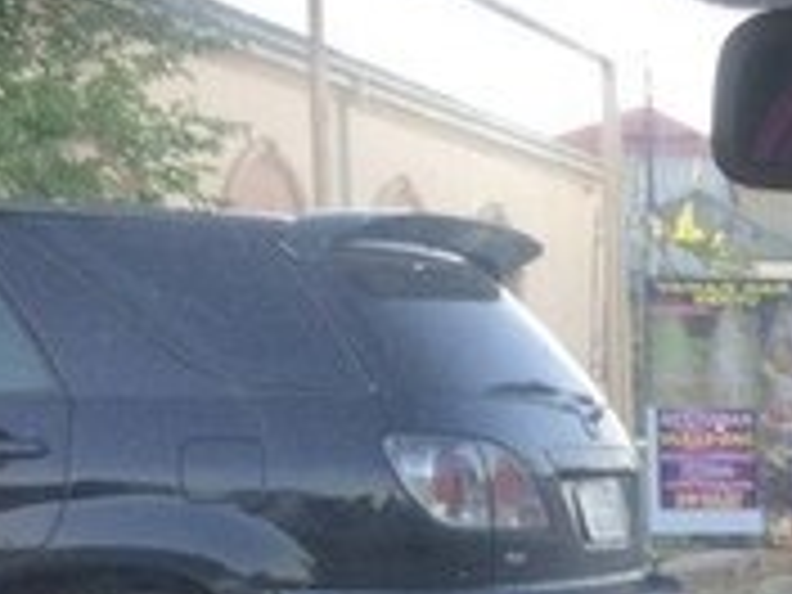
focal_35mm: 109
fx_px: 2494
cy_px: 839
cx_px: 1098
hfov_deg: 16.8
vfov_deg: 13.0
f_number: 2.2
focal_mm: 4.15
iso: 50
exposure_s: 1/100
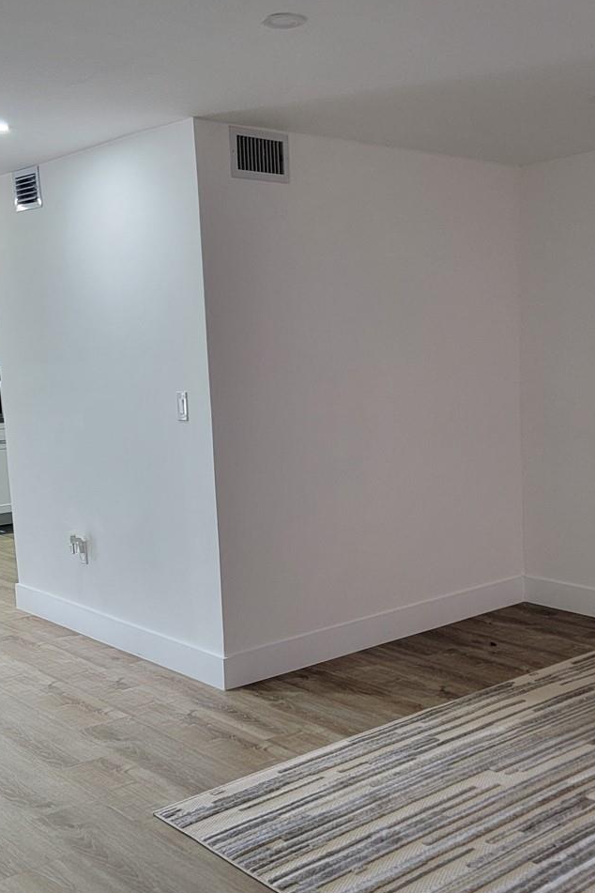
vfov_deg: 46.3
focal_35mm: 42
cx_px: 393
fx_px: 1041
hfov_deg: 31.7
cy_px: 493
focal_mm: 6.7
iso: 200
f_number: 1.8
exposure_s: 1/60
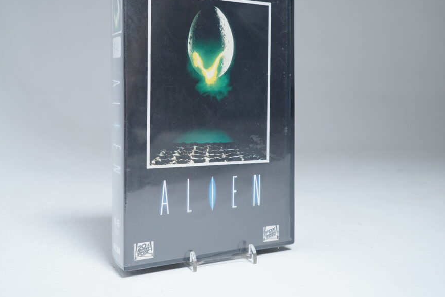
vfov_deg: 33.2
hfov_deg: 48.4
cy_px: 108
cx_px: 206
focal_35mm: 40
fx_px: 494
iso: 160
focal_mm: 29
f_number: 5.6
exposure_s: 1/3
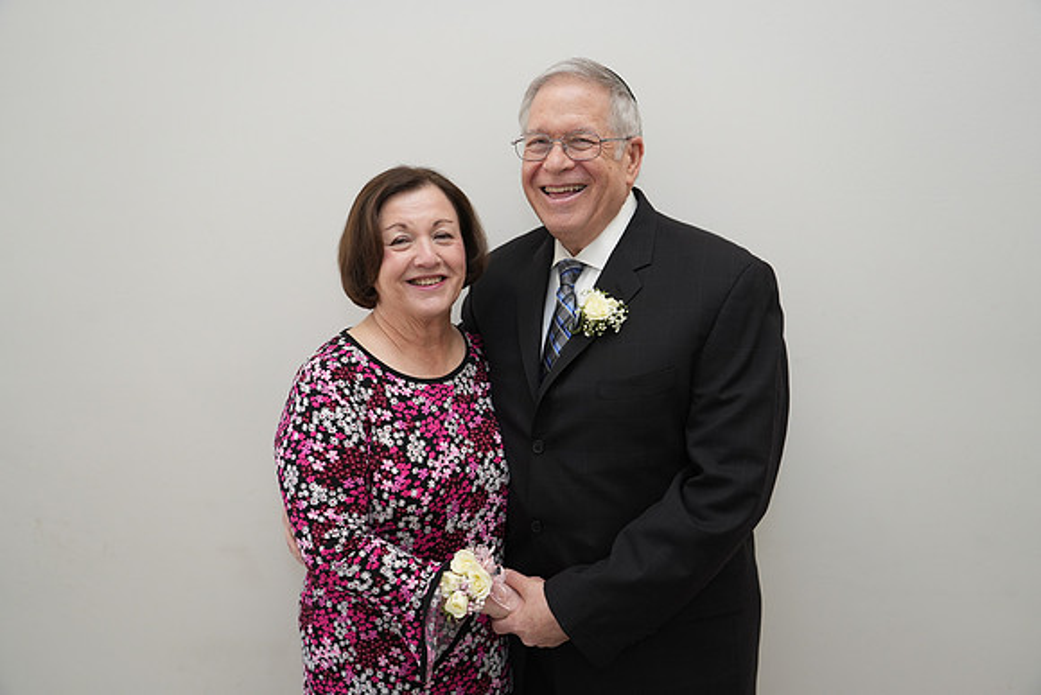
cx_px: 520
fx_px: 897
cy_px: 348
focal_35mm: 31
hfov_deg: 60.3
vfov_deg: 42.3
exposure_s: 1/100
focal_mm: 31
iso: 640
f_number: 4.5
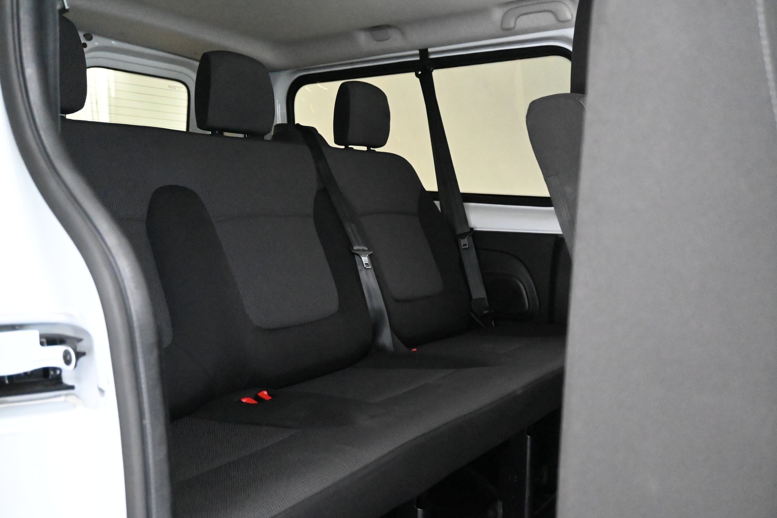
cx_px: 388
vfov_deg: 41.7
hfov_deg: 59.5
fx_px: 680
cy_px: 259
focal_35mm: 32
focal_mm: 21
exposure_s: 1/30
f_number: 4
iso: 14400
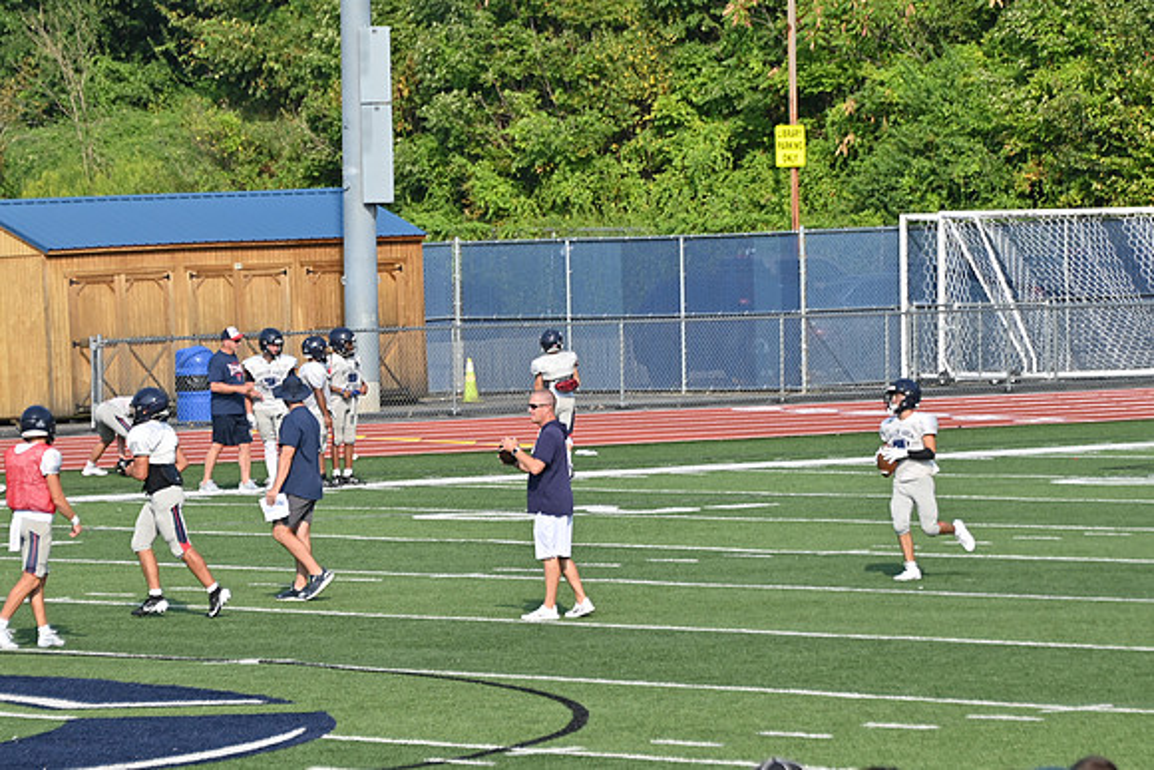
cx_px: 577
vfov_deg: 5.4
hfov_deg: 8.1
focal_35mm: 255
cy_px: 385
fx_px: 8176
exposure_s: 1/800
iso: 140
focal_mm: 170
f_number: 5.6
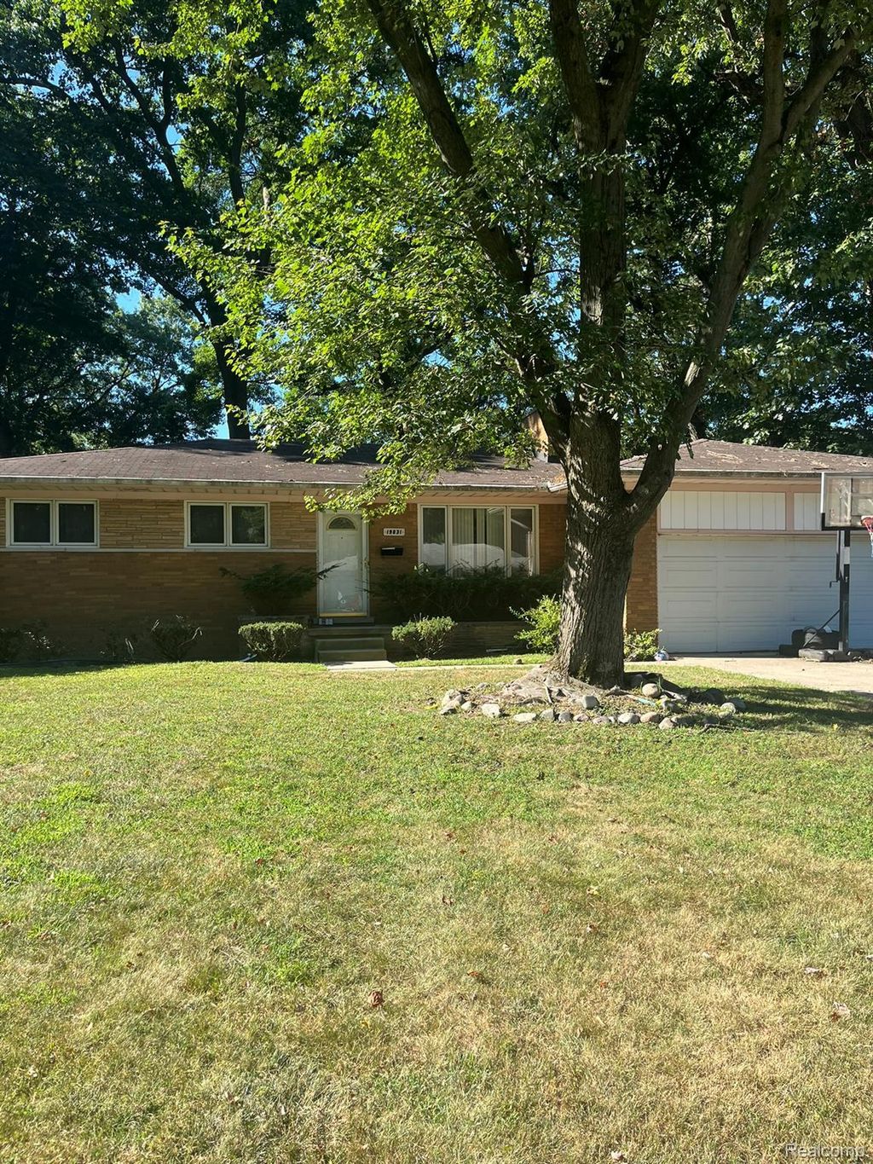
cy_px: 582
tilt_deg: +2.9
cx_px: 436
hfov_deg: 53.1
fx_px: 874
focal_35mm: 26
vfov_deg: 67.3
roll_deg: -0.7
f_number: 1.6
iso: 50
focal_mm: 5.1
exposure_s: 1/852
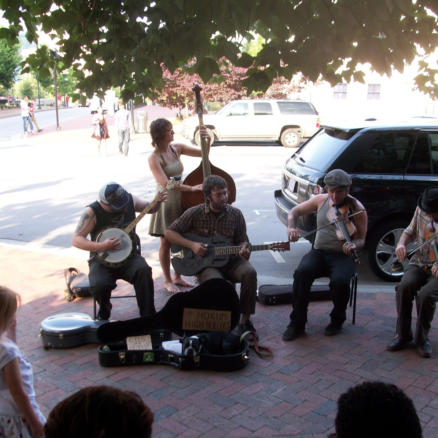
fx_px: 587
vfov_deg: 40.9
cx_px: 268
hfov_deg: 40.7
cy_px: 221
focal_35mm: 41
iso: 64
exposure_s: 1/82.7
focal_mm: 5.7
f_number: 2.8
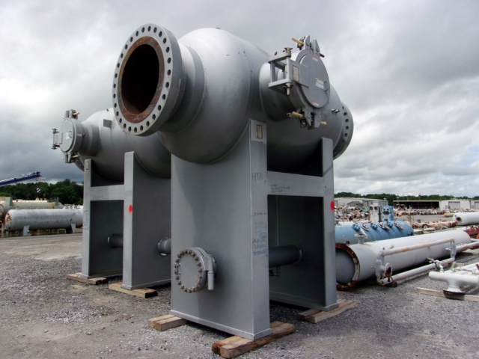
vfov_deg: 51.4
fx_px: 374
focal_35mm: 27
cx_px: 240
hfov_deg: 65.3
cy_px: 180
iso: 200
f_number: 10.4
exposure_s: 1/320
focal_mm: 4.9
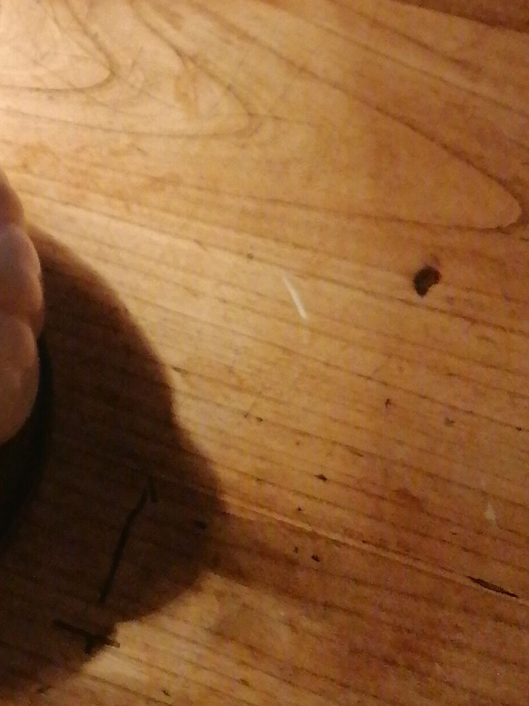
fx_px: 1793
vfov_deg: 20.0
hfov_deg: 15.8
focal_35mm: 88
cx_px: -183
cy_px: -265
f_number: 1.8
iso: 400
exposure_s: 1/33.3
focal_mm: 4.75
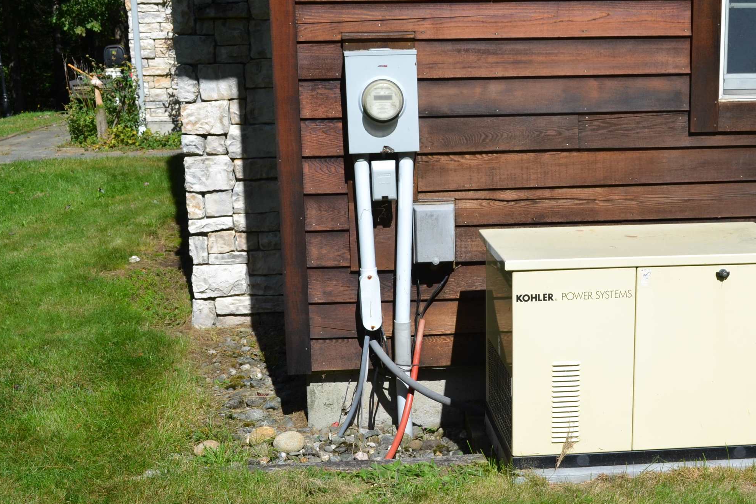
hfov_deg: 35.5
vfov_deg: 24.2
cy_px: 280
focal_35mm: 56
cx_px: 468
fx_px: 1176
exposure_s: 1/320
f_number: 9
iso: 100
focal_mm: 24
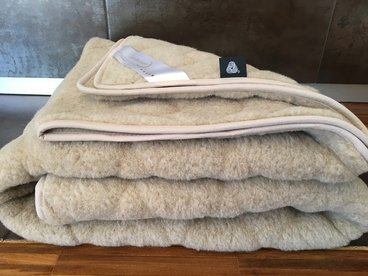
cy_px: 138
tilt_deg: -30.0
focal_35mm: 29
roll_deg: +0.0
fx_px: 308
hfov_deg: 61.7
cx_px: 184
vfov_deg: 48.2
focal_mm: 4.15
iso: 100
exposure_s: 1/33
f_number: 2.2
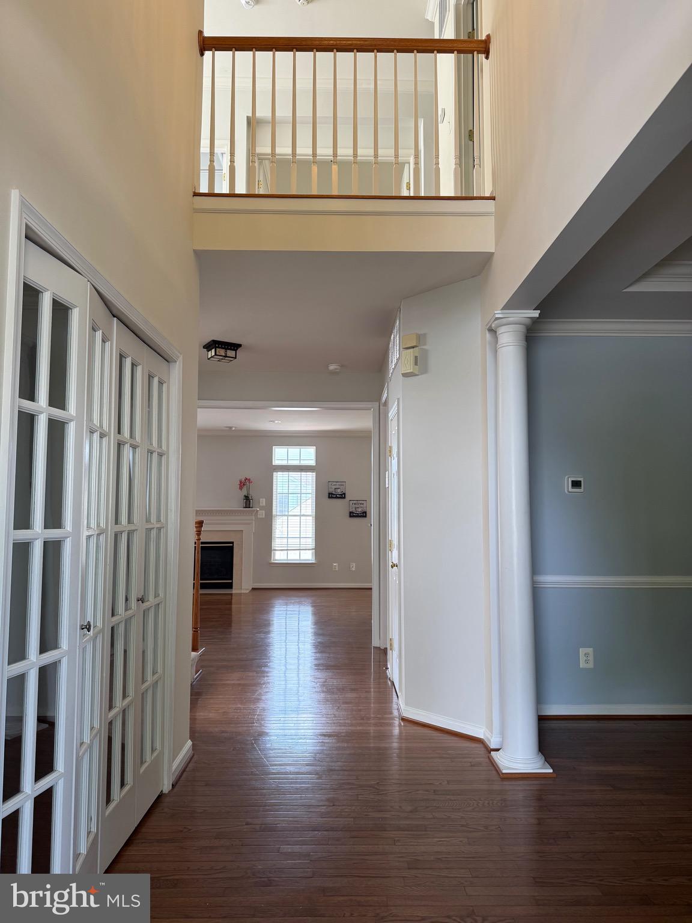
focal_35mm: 24
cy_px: 462
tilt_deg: +5.5
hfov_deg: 56.8
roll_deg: +0.7
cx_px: 346
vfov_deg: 71.6
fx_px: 640
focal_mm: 6.76
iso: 125
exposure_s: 1/120
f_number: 1.78
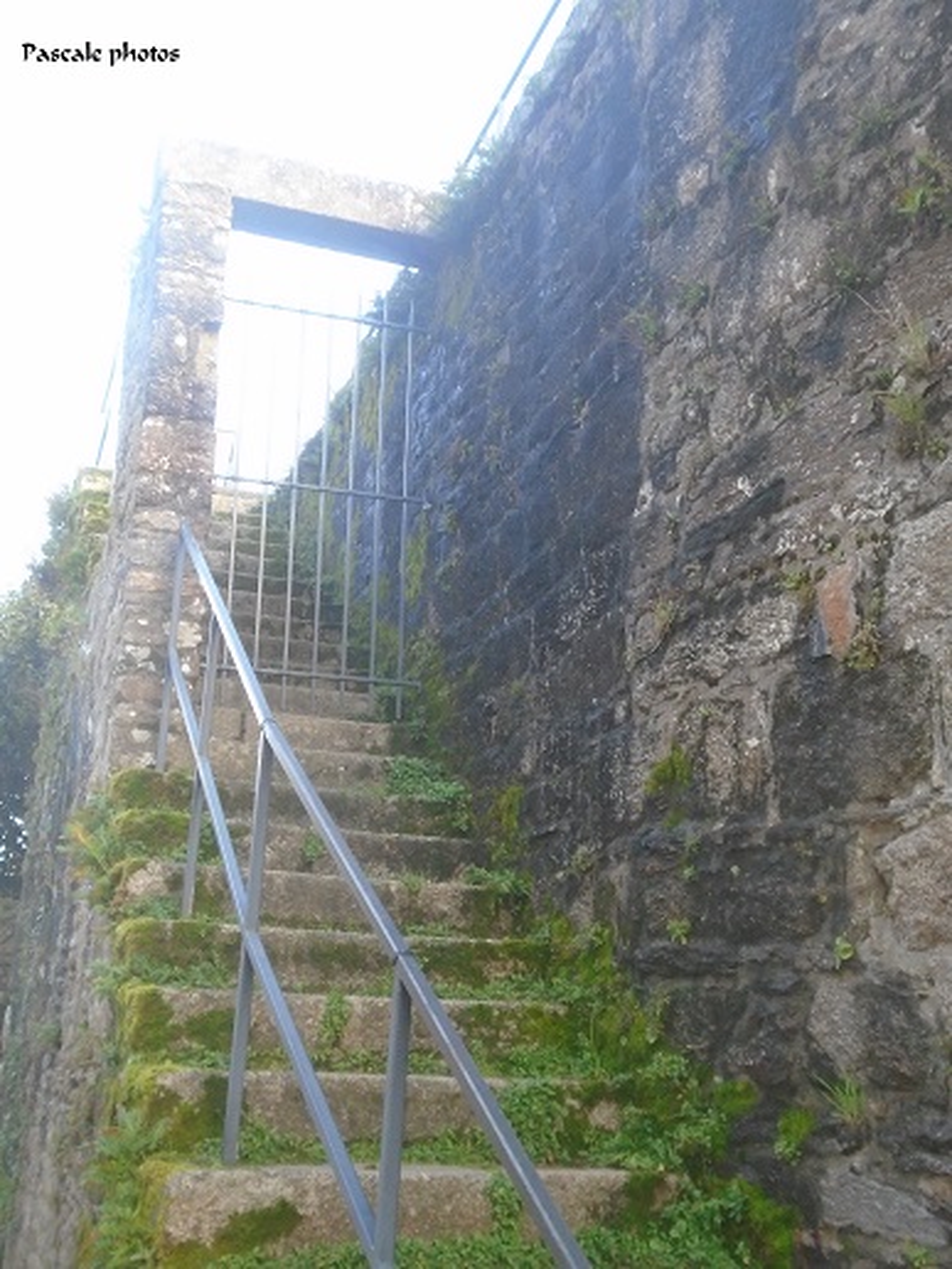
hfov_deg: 34.3
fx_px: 1540
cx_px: 476
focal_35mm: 42
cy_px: 634
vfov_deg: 44.8
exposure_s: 1/125
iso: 400
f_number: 4.1
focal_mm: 7.4
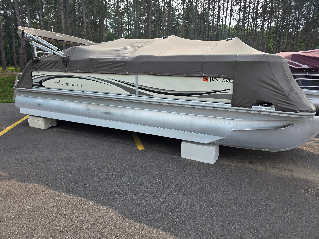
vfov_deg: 58.9
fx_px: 212
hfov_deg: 73.9
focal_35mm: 23
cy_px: 120
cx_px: 160
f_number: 1.7
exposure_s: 1/3203
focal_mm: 6.3
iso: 80
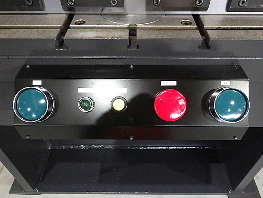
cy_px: 99
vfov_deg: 49.7
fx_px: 213
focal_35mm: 28
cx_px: 132
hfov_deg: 63.4
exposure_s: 1/45
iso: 1600
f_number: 3.5
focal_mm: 5
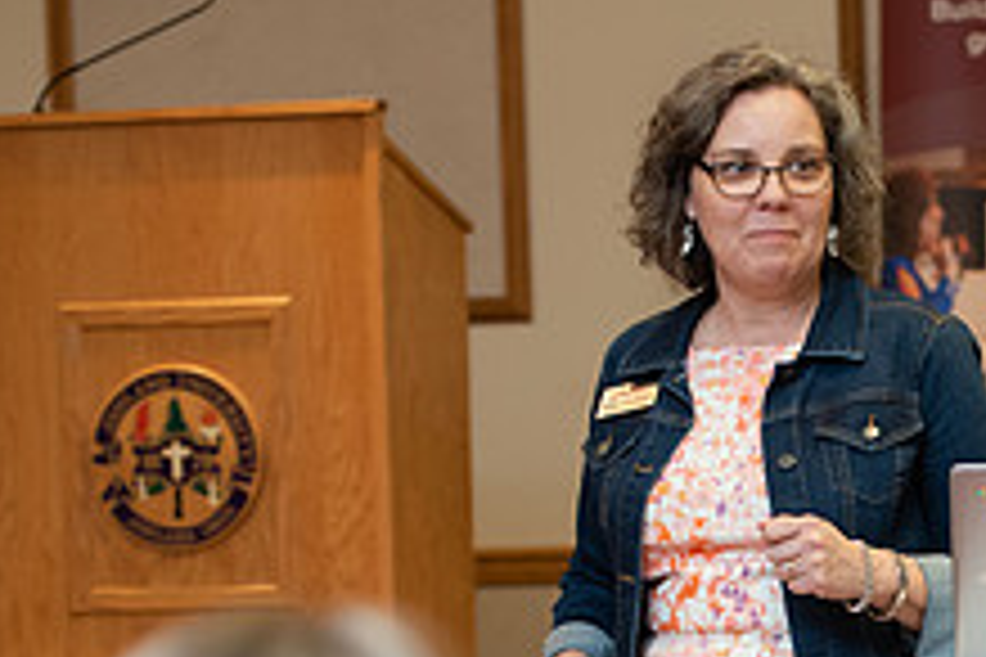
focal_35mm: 185
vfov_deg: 7.4
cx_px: 1072
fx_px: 5067
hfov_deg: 11.0
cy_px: 781
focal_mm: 70
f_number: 3.5
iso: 1600
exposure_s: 1/200
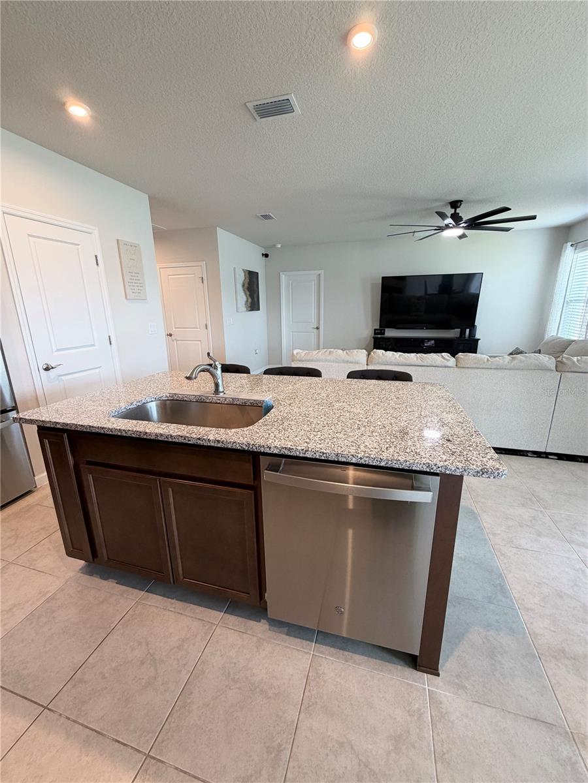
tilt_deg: -14.3
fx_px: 317
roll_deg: +1.5
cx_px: 294
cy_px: 392
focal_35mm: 14
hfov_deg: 85.7
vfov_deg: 102.1
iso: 160
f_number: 2.2
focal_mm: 2.22
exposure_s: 1/60
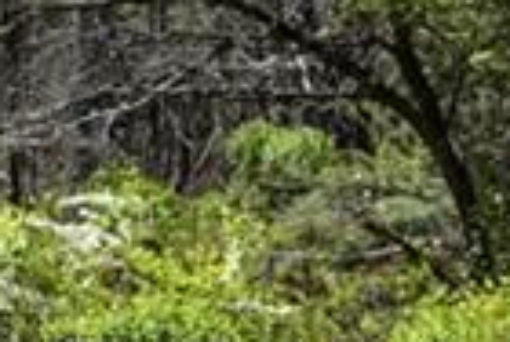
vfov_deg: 5.0
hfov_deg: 7.2
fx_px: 3933
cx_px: -368
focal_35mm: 277
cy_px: 5
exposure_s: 1/250
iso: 1250
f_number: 8
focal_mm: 38
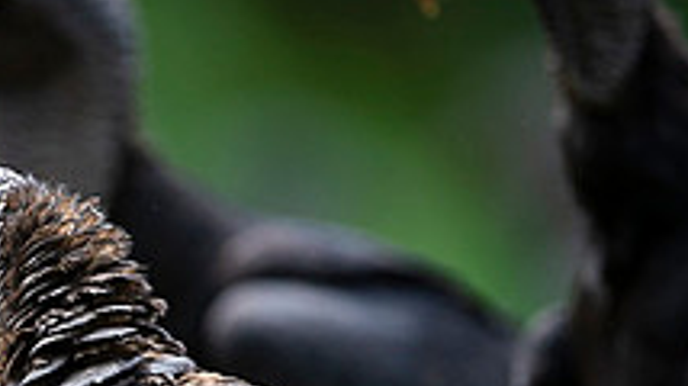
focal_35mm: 1550
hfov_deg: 1.4
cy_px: 537
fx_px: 28256
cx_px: -100
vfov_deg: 0.8
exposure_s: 1/500
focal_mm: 500
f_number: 4
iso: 400
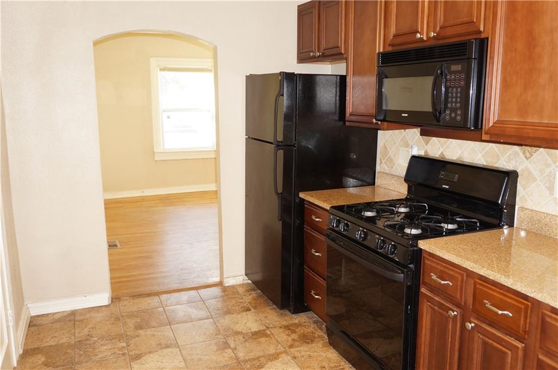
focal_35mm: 30
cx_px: 279
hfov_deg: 62.0
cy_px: 185
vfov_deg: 43.5
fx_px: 464
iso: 640
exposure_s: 1/60
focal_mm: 20
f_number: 4
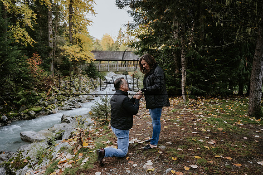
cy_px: 96
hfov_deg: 67.0
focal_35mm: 27
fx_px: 198
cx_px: 121
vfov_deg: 47.5
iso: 1000
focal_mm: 24
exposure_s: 1/500
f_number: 2.8
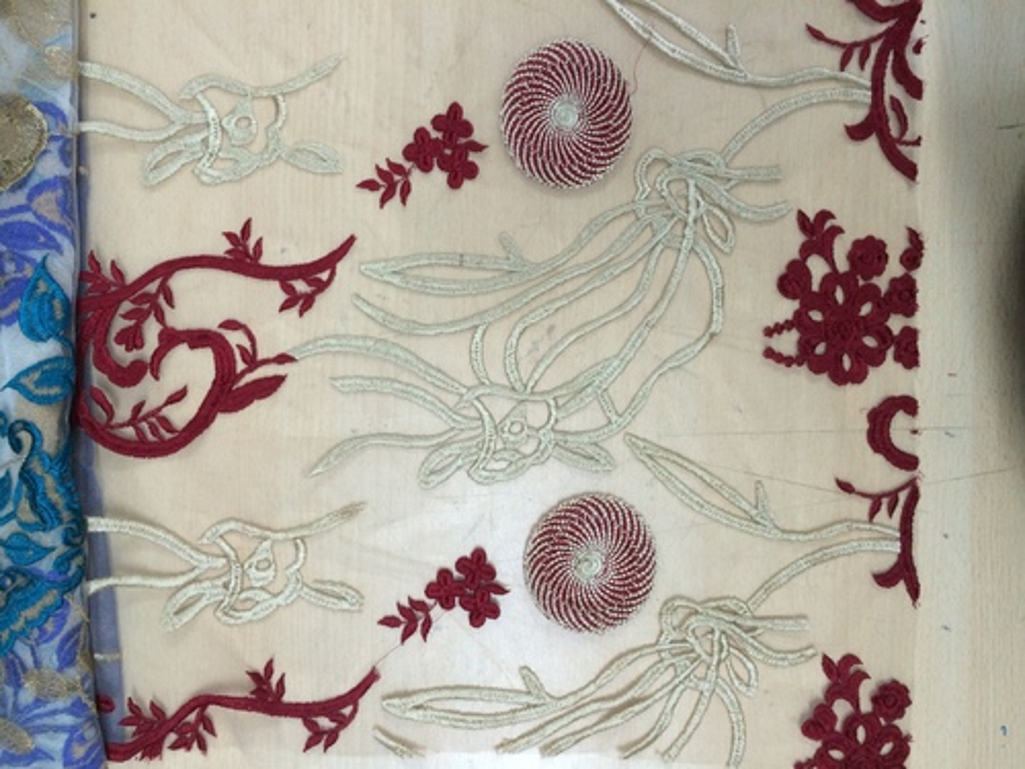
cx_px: 512
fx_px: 859
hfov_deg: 61.7
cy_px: 384
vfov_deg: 48.2
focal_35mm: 29
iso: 200
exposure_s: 1/33
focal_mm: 4.15
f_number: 2.2
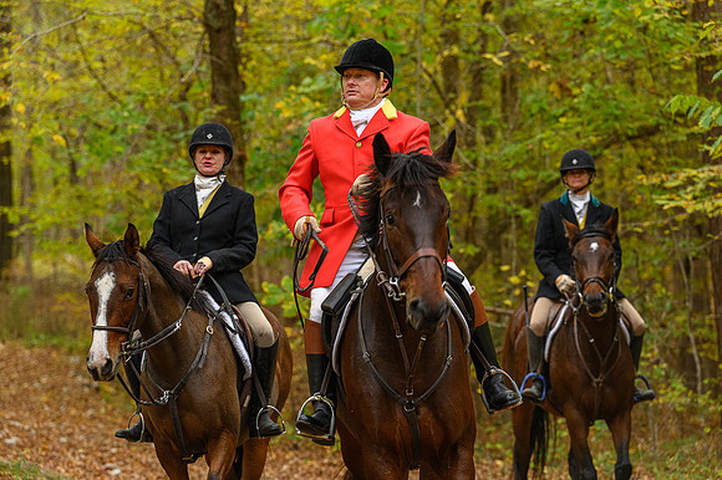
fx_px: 2816
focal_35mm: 140
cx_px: 348
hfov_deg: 14.6
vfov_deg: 9.8
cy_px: 248
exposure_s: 1/250
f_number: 3.5
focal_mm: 115
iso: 1250
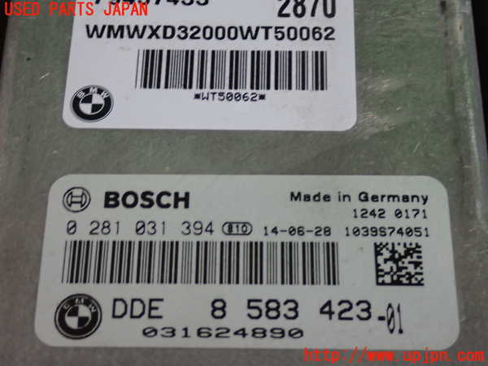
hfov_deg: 27.4
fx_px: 1001
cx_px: 244
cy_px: 183
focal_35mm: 71
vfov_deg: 20.7
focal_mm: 12.73
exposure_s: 1/60
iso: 400
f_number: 3.9
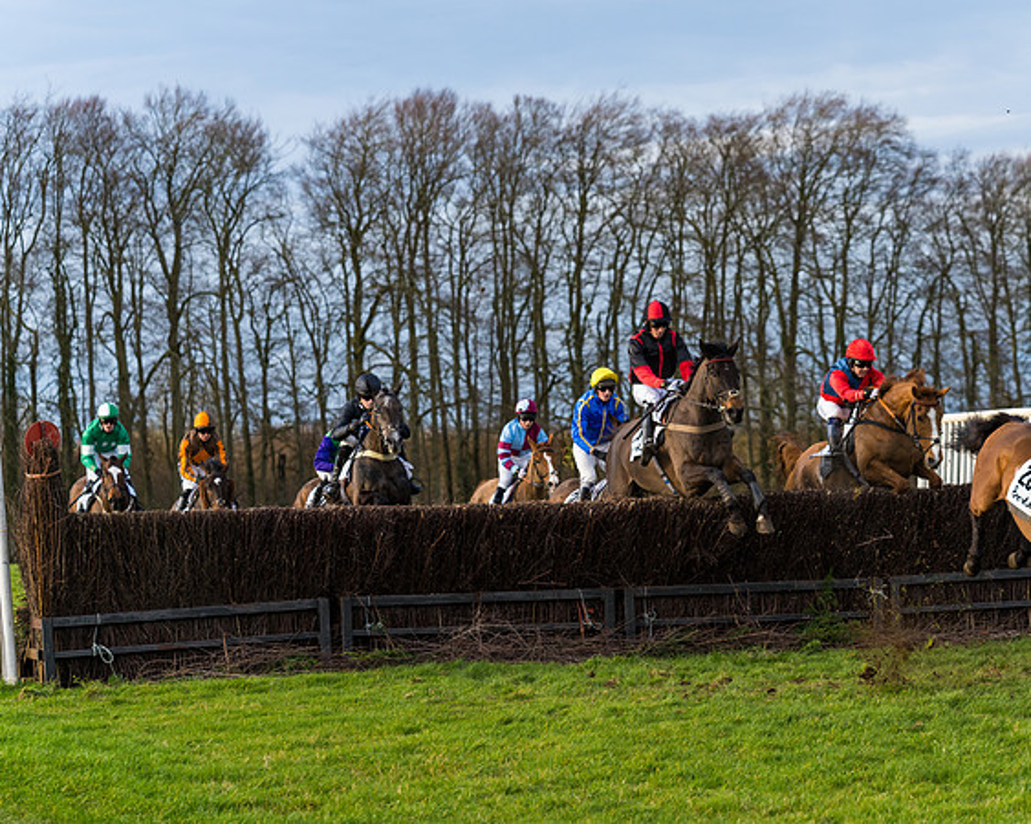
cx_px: 619
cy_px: 412
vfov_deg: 13.7
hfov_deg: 17.1
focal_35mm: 113
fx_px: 3435
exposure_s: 1/1000
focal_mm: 100
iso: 400
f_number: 4
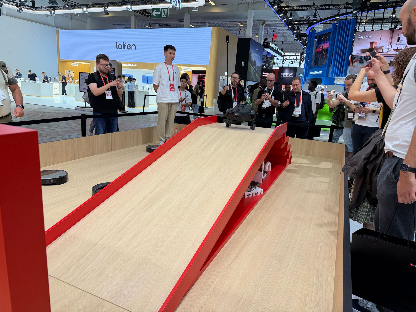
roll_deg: -3.7
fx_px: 288
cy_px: 156
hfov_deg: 71.6
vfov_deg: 56.8
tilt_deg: -13.6
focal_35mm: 24
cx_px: 208
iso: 64
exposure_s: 1/200
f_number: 1.78
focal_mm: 6.76
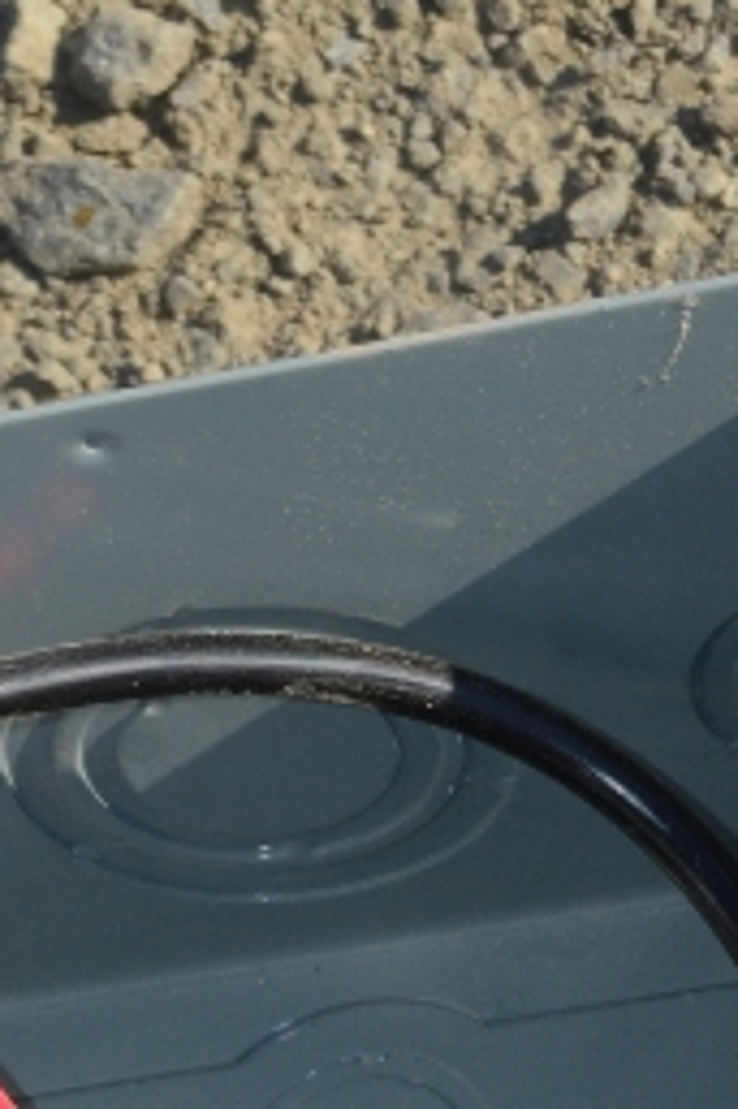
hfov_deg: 5.0
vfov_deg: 7.2
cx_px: -721
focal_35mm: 272
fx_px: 8372
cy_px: 2550
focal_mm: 31
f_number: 11
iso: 100
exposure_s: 1/200
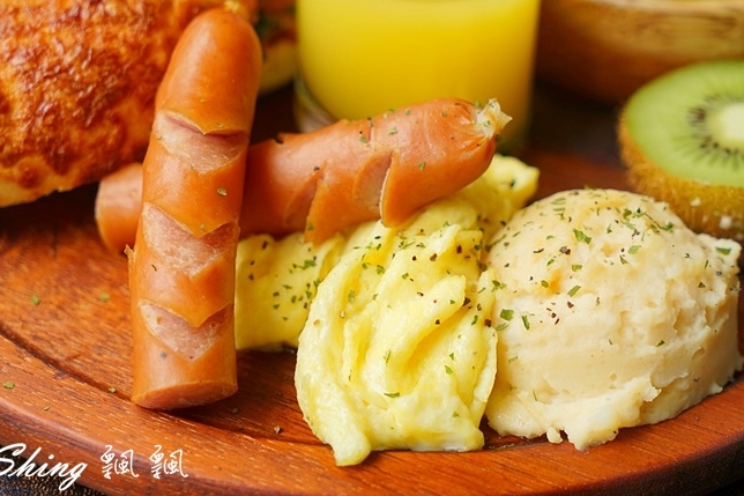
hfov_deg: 24.7
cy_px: 198
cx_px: 422
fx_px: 1694
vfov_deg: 16.6
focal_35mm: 82
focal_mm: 66
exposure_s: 1/80
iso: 125
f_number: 5.6
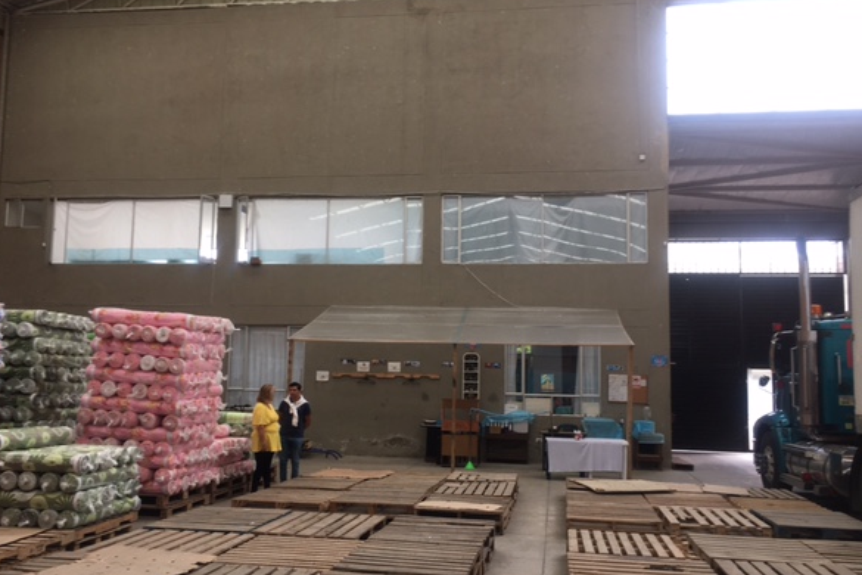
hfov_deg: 57.2
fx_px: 790
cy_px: 302
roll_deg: -0.1
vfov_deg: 40.0
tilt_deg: +7.7
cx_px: 438
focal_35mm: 33
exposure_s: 1/40
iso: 25
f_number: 2.2
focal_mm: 4.15
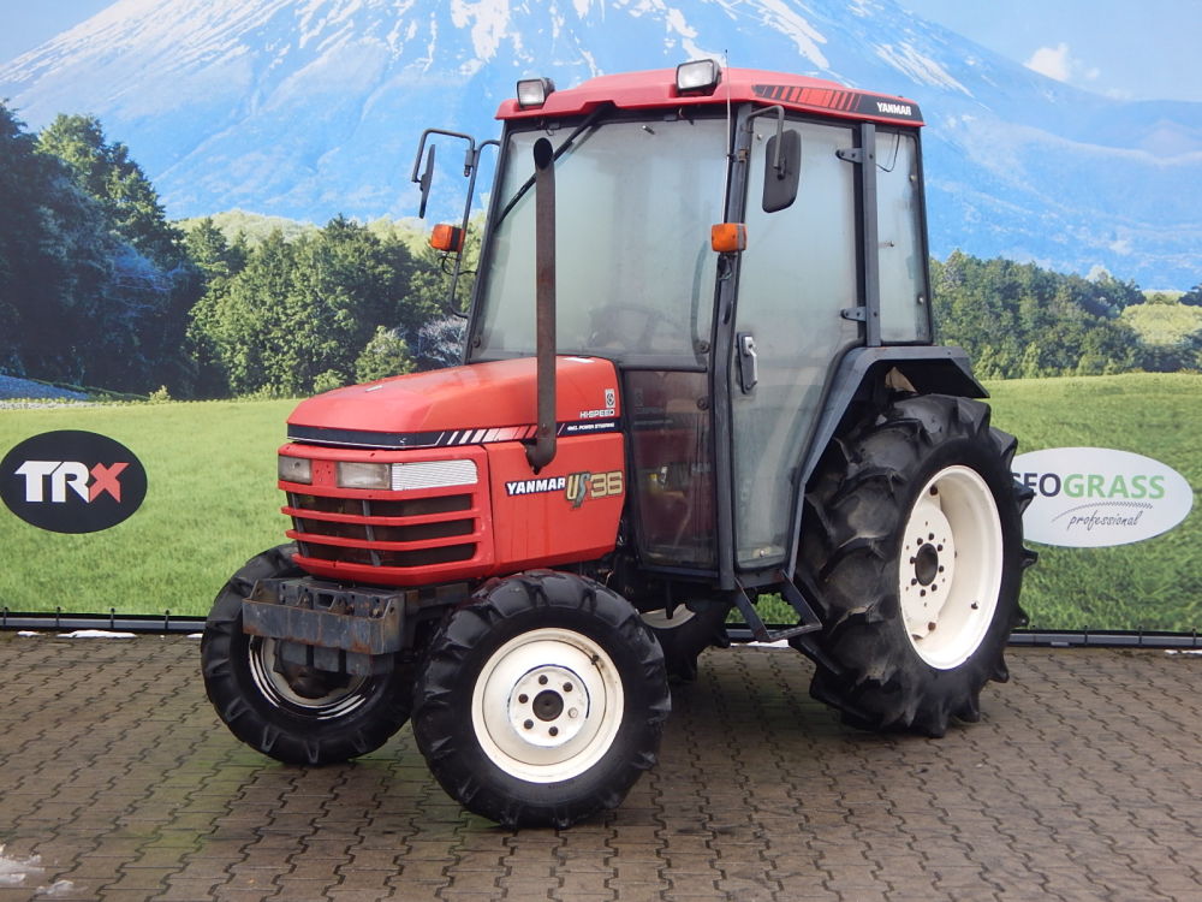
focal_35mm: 54
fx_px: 1875
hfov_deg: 35.5
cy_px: 451
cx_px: 601
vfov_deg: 27.0
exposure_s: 1/60
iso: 125
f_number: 3.8
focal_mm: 9.7
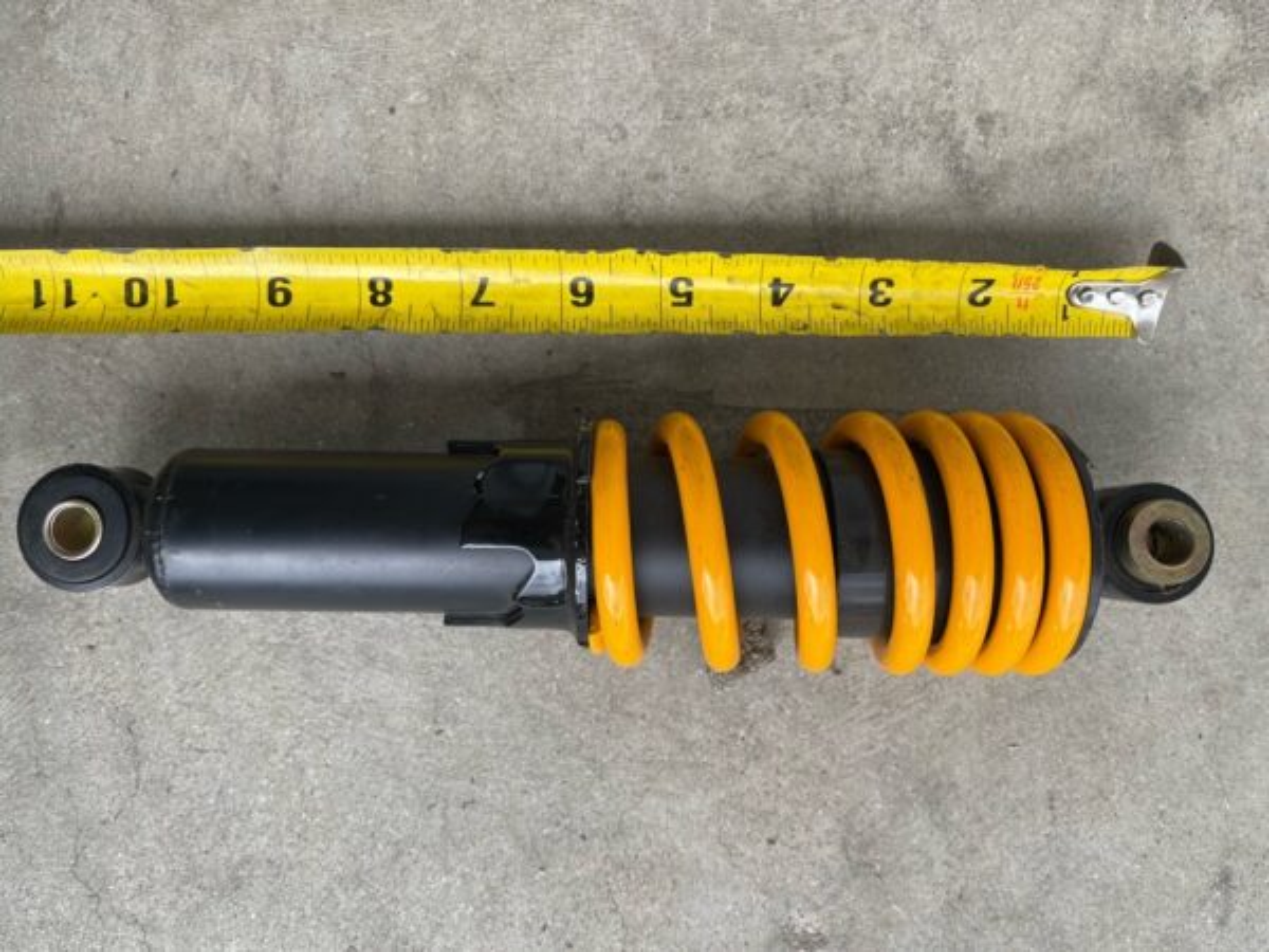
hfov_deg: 67.3
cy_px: 476
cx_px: 634
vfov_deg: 53.1
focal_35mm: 26
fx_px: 953
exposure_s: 1/717
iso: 32
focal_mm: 5.1
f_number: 1.6
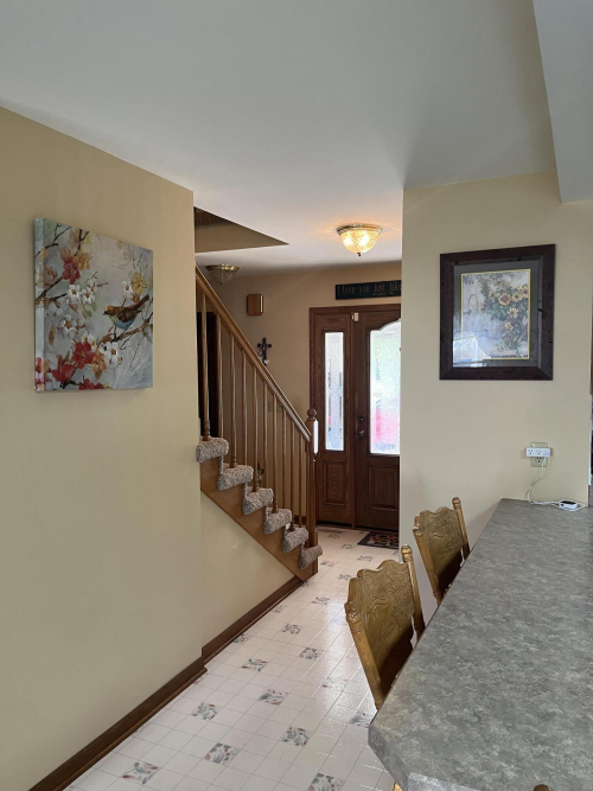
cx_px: 296
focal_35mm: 26
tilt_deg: -3.7
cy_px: 396
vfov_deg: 67.3
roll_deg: +0.5
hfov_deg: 53.0
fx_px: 594
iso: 100
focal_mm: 5.1
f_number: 1.6
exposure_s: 1/60
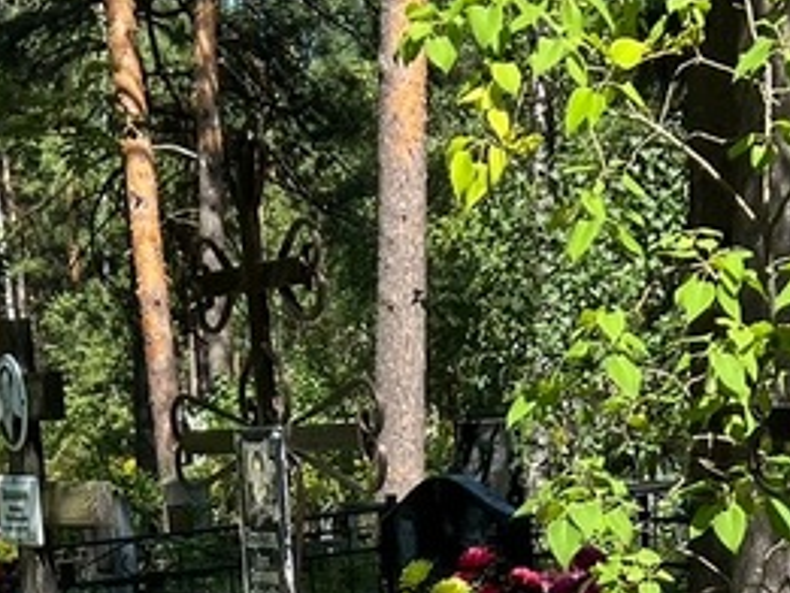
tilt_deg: -14.5
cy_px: 1026
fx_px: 2329
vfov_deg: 13.2
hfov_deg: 19.2
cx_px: 357
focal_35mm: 102
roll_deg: +2.4
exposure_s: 1/2165
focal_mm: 5.7
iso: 50
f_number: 1.5
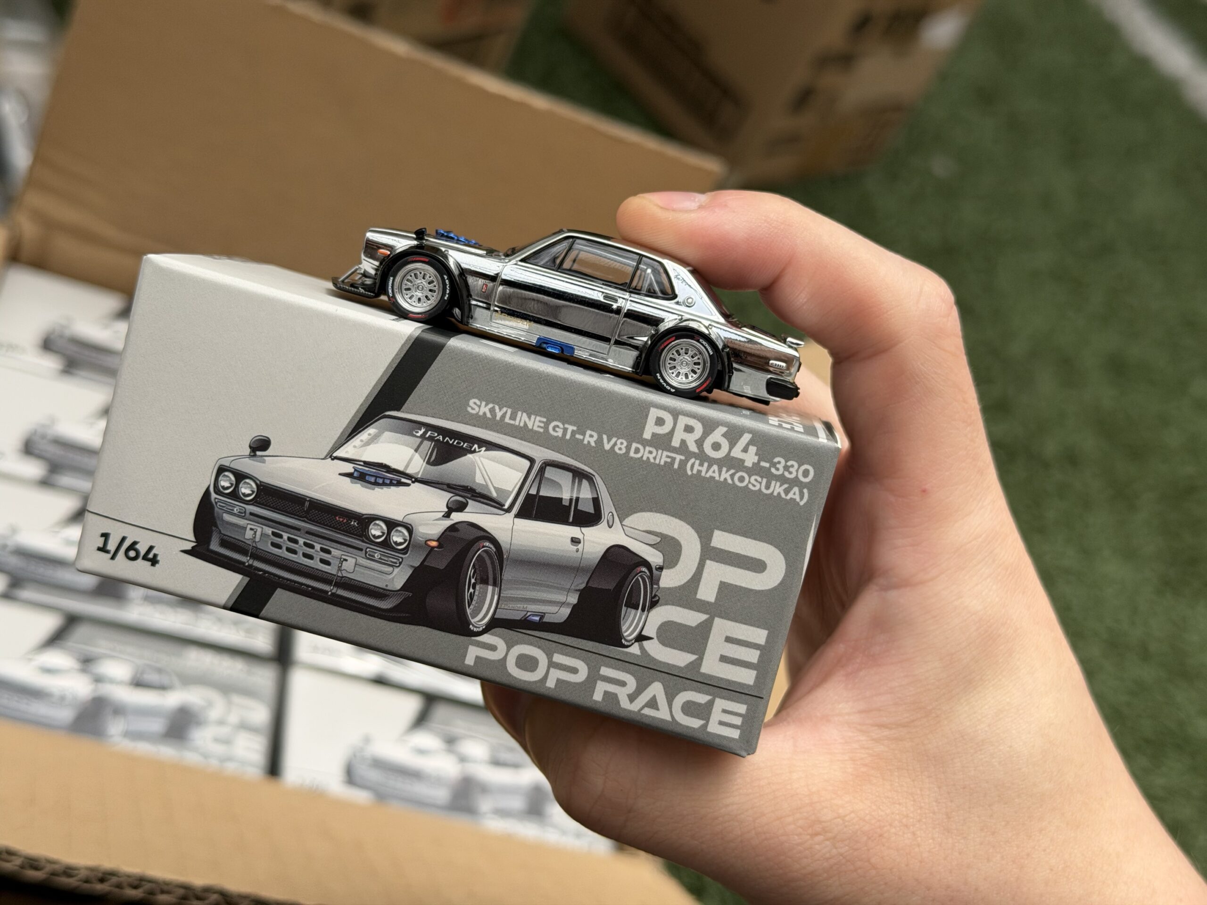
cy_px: 452
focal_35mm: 48
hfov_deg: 39.7
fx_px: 1674
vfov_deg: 30.3
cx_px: 604
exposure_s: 1/493
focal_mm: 6.76
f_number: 1.78
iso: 64
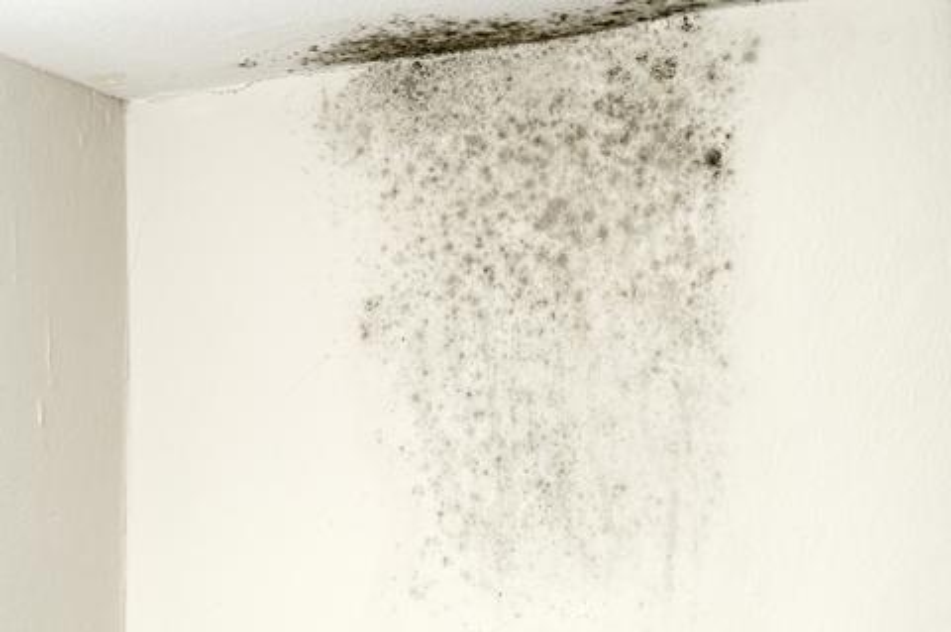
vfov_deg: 18.1
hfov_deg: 27.0
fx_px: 1979
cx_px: 476
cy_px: 316
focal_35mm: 75
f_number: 7.1
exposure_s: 1/60
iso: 200
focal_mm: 50
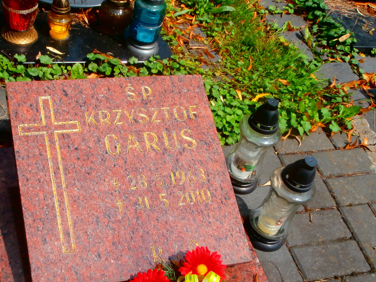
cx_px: 124
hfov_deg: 37.1
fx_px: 554
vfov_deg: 28.5
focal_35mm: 51
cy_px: 167
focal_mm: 6.67
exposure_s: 1/1000
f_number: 3.9
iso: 100
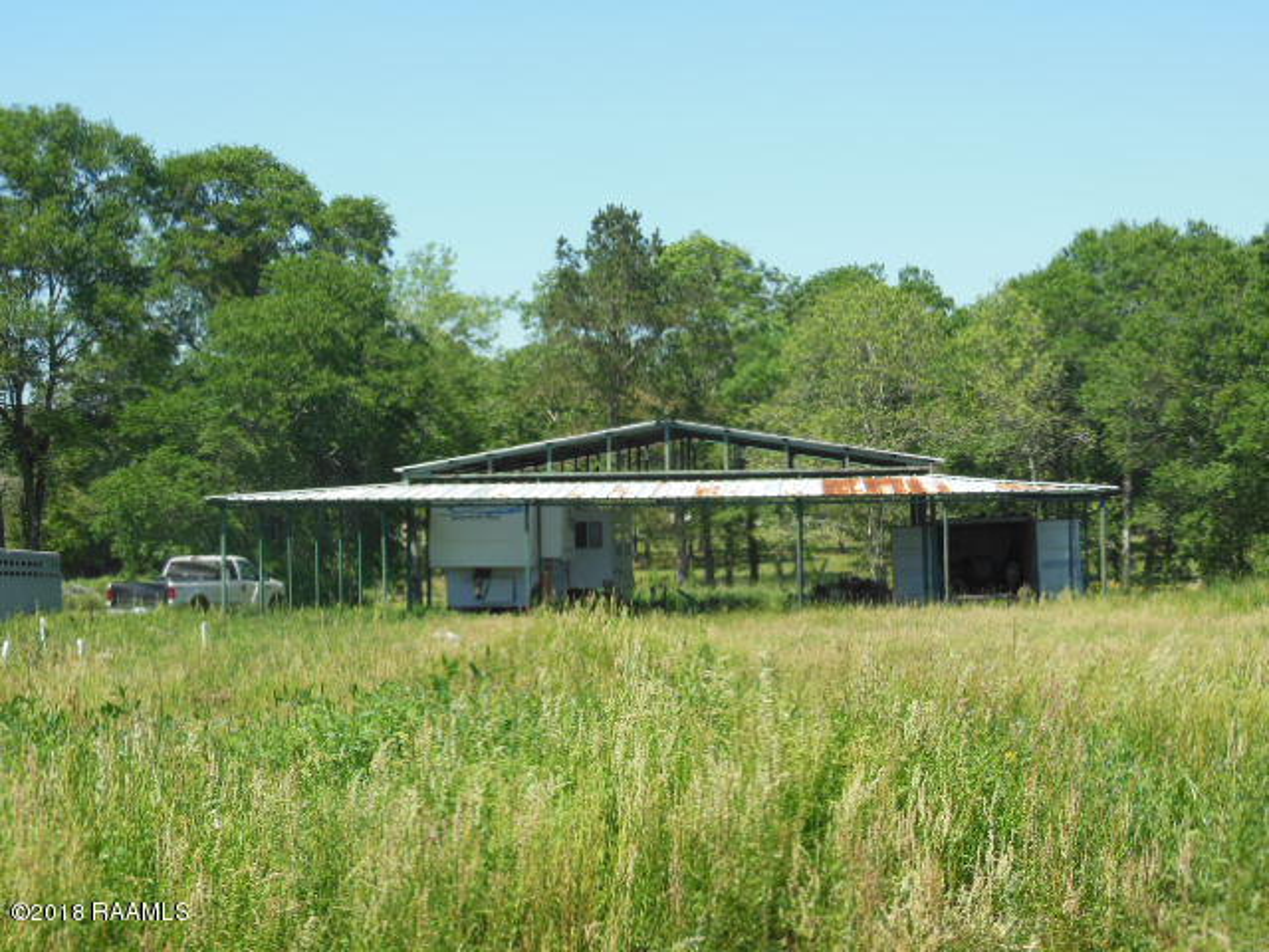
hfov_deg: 29.4
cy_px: 476
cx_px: 634
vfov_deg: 22.3
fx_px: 2420
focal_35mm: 66
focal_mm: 11.7
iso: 125
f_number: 4.3
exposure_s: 1/640
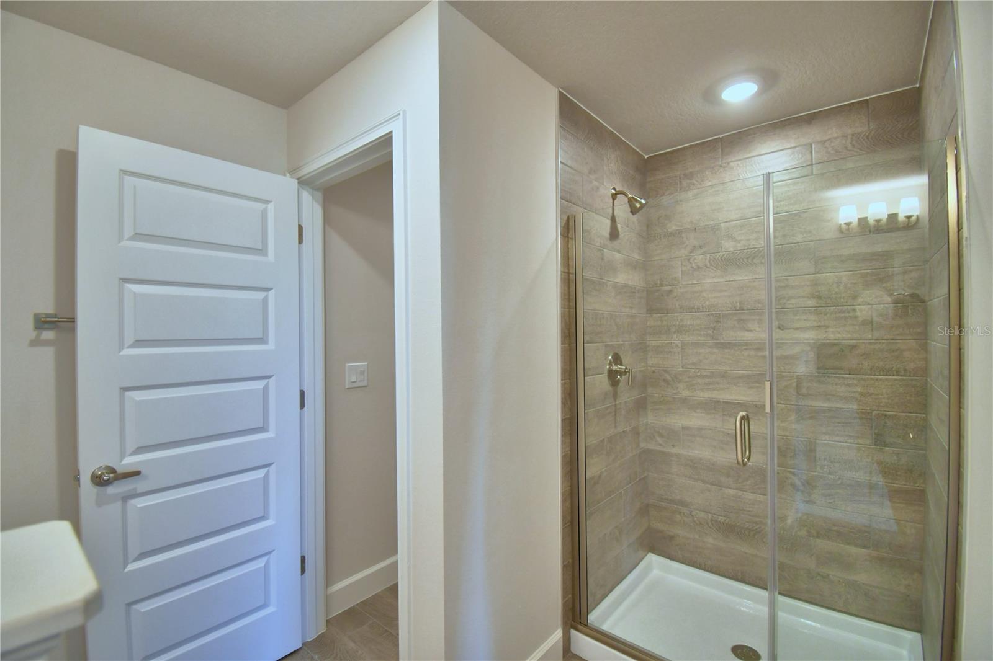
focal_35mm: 15
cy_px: 330
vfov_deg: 77.3
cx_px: 496
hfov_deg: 100.4
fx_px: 414
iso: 400
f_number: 4.5
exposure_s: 1/50
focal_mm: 10
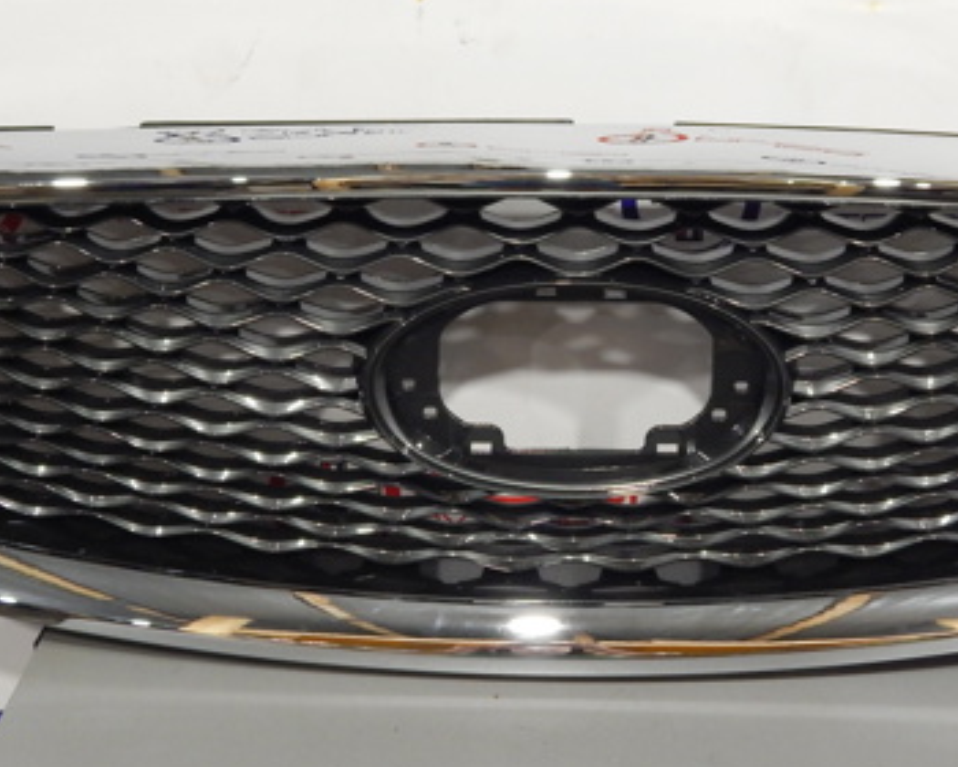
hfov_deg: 37.2
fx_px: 1418
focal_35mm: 50
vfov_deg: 29.8
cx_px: 564
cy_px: 192
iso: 400
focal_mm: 5.1
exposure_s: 1/30
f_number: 3.2
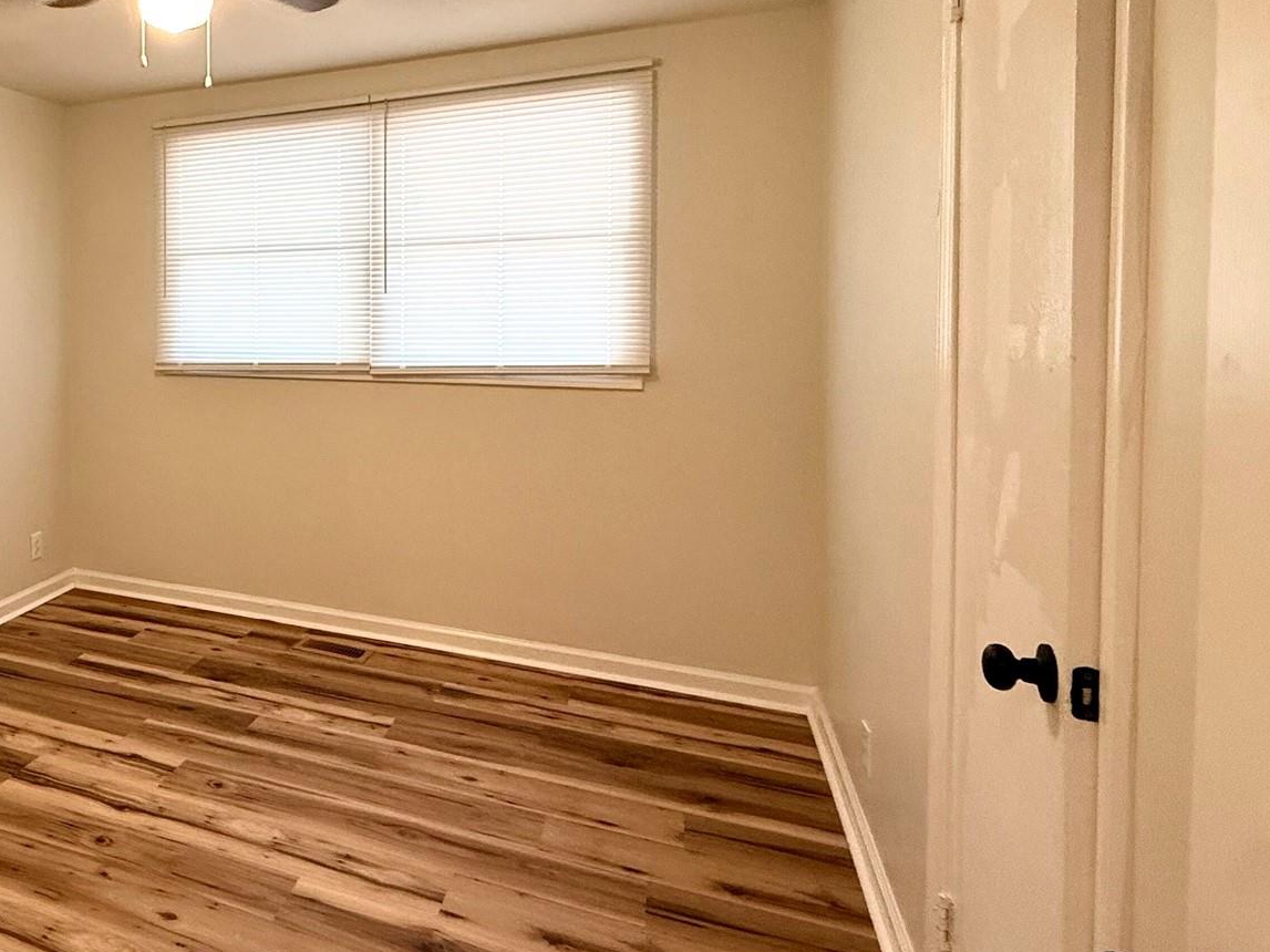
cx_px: 196
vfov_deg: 54.1
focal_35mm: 25
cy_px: 346
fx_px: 917
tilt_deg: -1.3
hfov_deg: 61.6
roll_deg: +0.7
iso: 200
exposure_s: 1/60
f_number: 2.2
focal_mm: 2.22
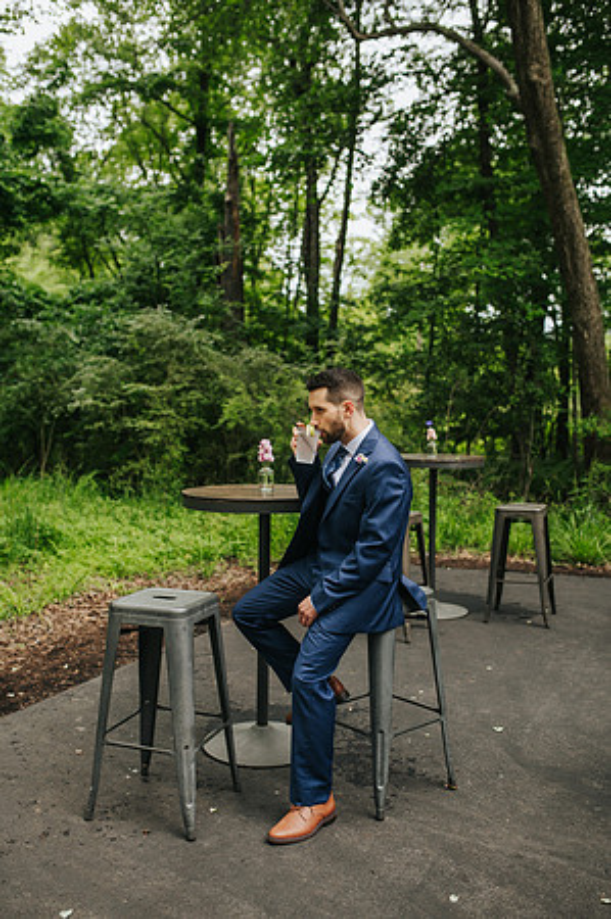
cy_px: 460
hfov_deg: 37.8
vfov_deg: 54.5
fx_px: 893
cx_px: 306
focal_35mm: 35
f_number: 2.8
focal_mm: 35
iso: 320
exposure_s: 1/1000
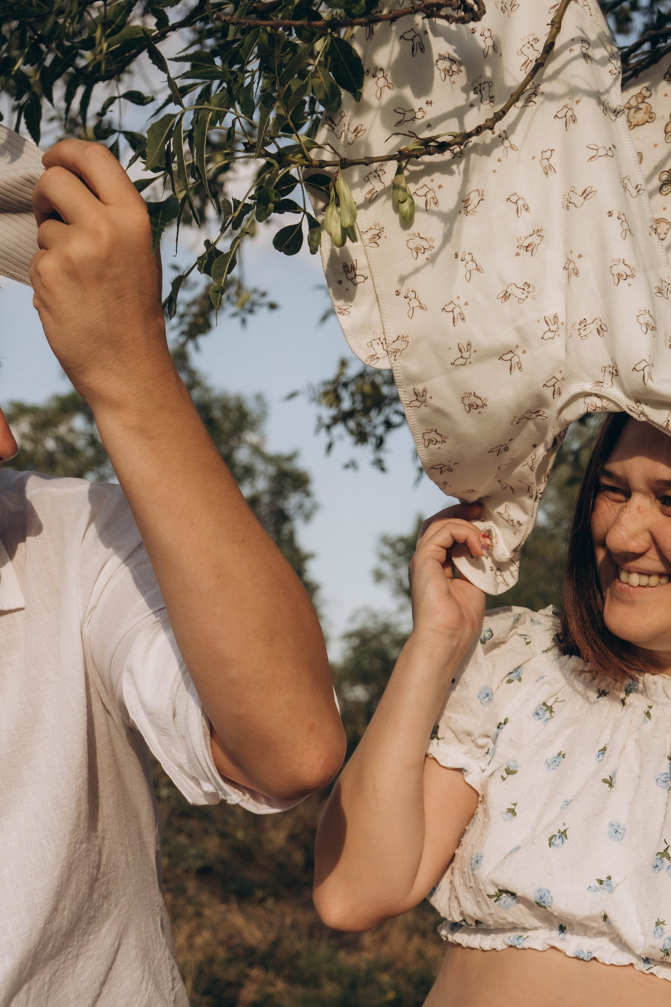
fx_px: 1929
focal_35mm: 69
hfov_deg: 19.7
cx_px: 296
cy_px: 749
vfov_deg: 28.8
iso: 400
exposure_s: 1/800
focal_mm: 43
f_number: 5.6
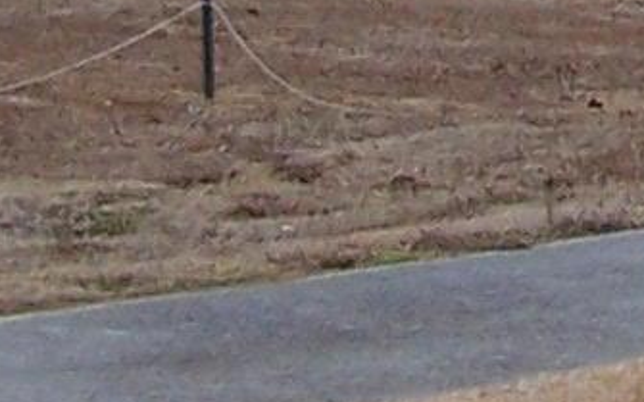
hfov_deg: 6.7
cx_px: 954
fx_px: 5438
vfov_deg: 4.1
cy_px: -898
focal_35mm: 310
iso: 80
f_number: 2.8
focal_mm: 6.3
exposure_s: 1/500
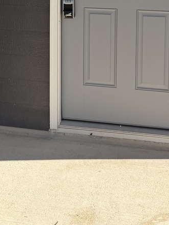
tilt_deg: -7.6
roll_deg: +0.2
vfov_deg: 23.6
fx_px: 508
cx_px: 39
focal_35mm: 78
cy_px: -17
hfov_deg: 18.7
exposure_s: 1/3759
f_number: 1.78
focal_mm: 6.76
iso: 80
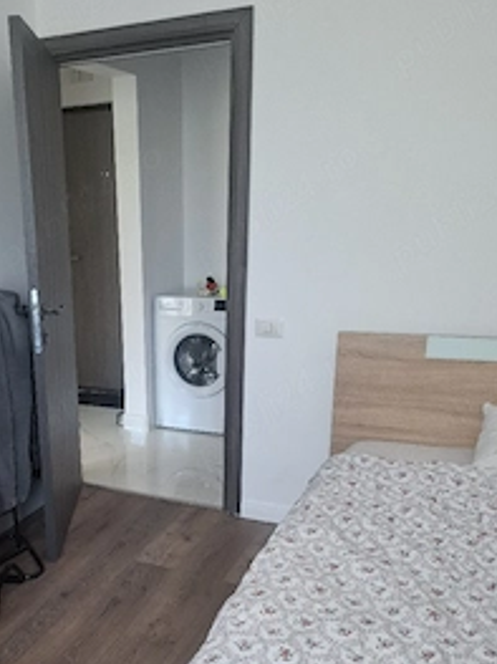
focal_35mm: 35
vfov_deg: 51.8
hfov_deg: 39.7
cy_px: 434
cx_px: 131
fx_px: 671
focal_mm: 5.54
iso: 200
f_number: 1.8
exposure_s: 1/50
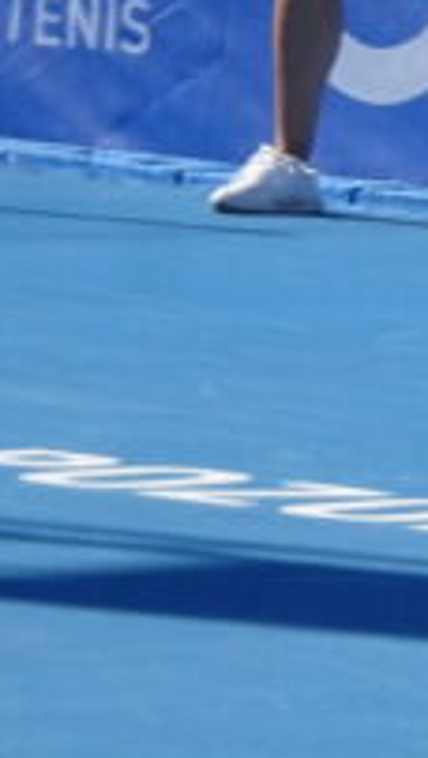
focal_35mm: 695
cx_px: 1250
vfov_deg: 3.1
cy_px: -191
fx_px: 13987
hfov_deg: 1.7
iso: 80
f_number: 7.1
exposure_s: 1/200
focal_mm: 28.74
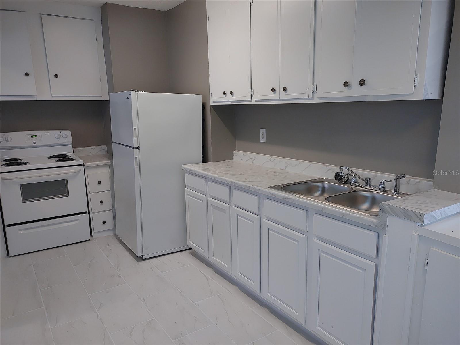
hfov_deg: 67.3
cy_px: 172
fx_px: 346
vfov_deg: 53.1
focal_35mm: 26
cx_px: 230
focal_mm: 5.58
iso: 50
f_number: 1.8
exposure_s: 1/40
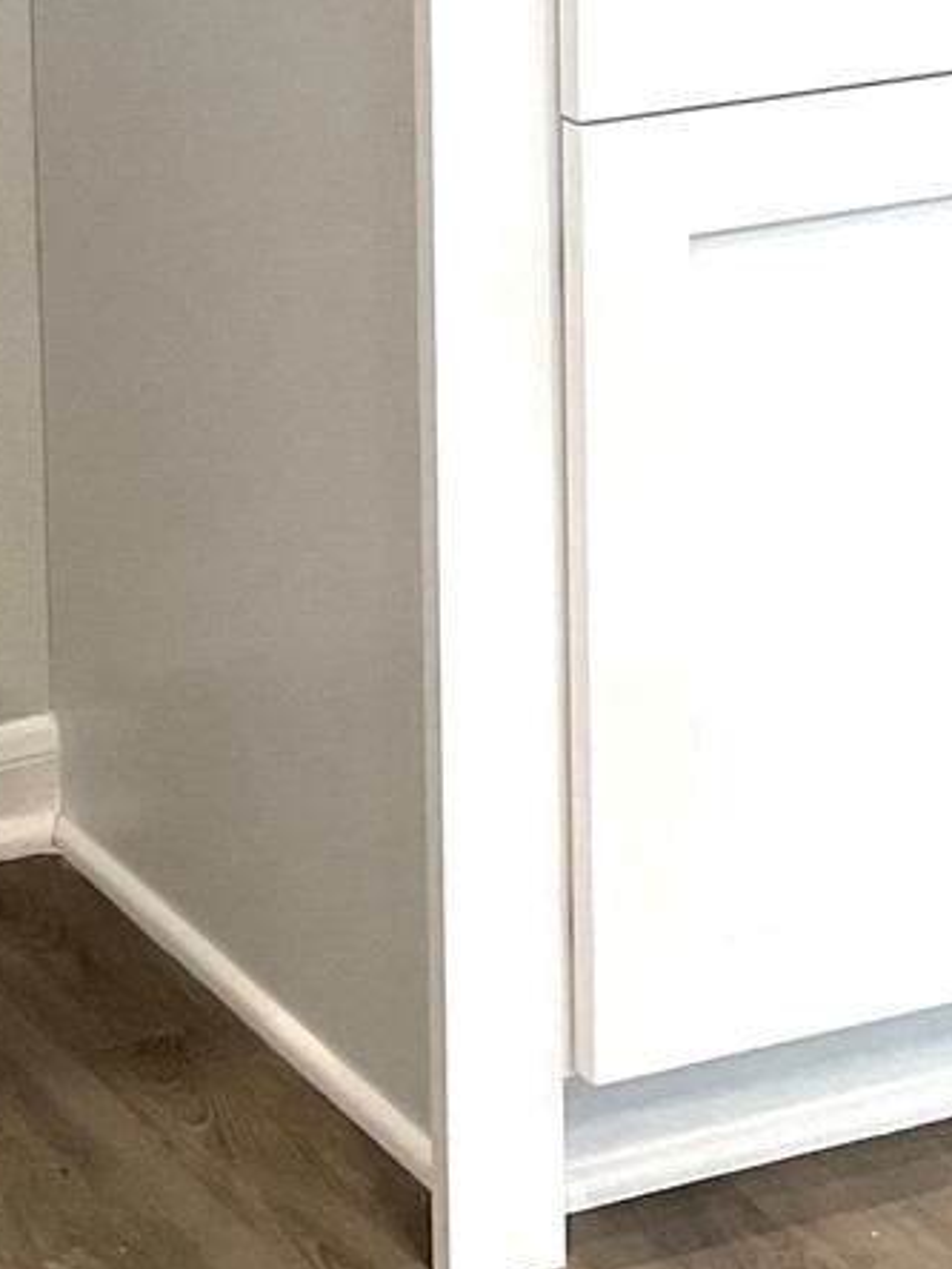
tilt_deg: -3.6
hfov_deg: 11.8
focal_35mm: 120
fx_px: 4400
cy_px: -872
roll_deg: +1.5
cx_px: -500
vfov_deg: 14.7
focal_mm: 4.2
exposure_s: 1/120
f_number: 1.6
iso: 125
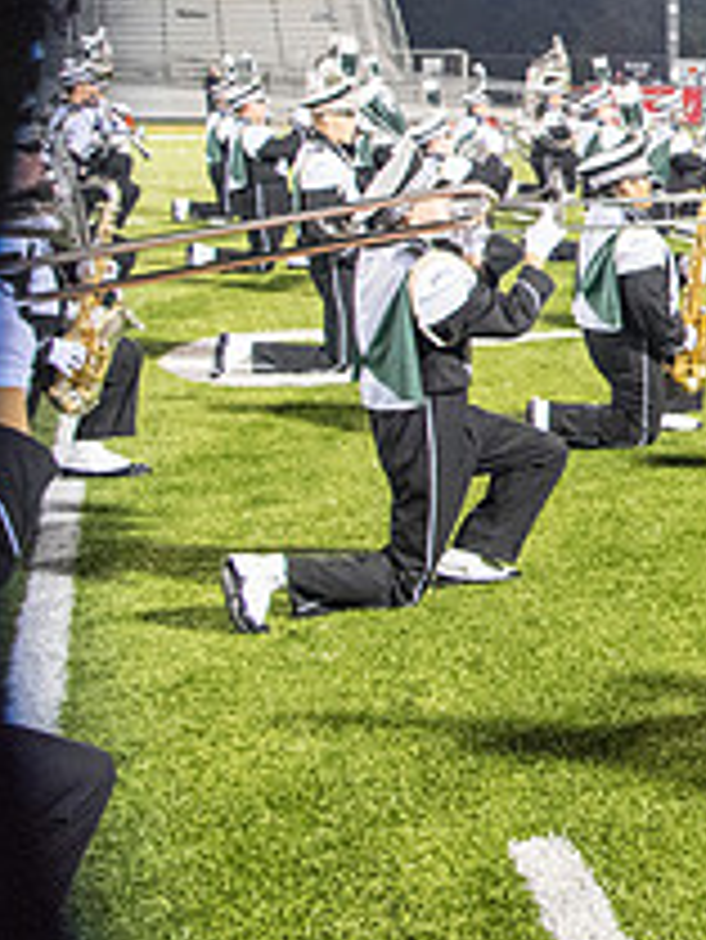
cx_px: 1246
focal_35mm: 64
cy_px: 254
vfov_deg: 29.8
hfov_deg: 18.4
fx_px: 1739
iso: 5000
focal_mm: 24
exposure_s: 1/125
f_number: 5.6
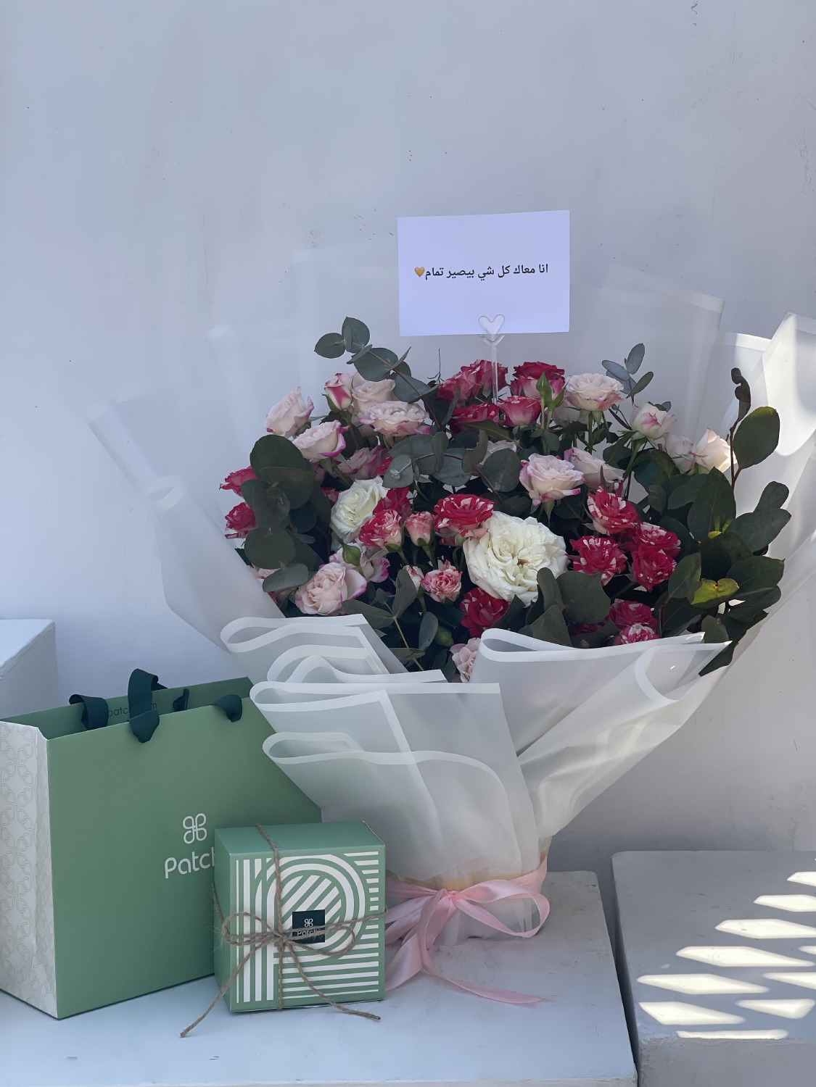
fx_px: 2012
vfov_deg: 30.3
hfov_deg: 22.9
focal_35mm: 64
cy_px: 544
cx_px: 408
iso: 20
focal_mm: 7.5
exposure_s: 1/649
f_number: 2.2
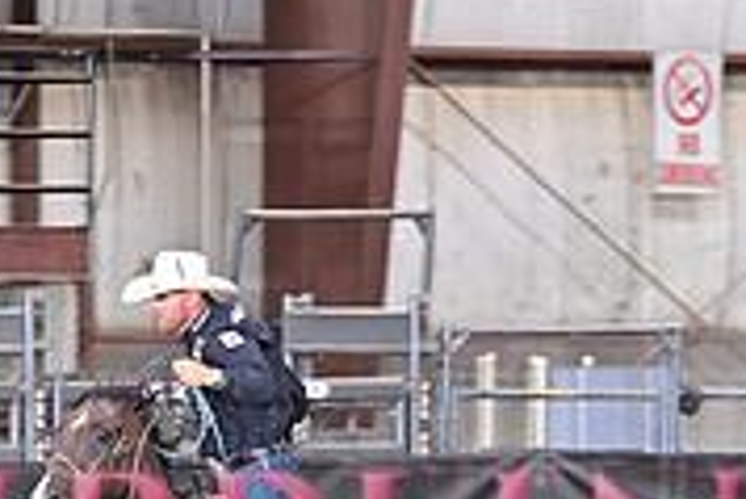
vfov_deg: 2.1
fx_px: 13501
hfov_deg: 3.2
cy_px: 660
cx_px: 176
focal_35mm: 651
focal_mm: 200
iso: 2500
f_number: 3.5
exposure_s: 1/250
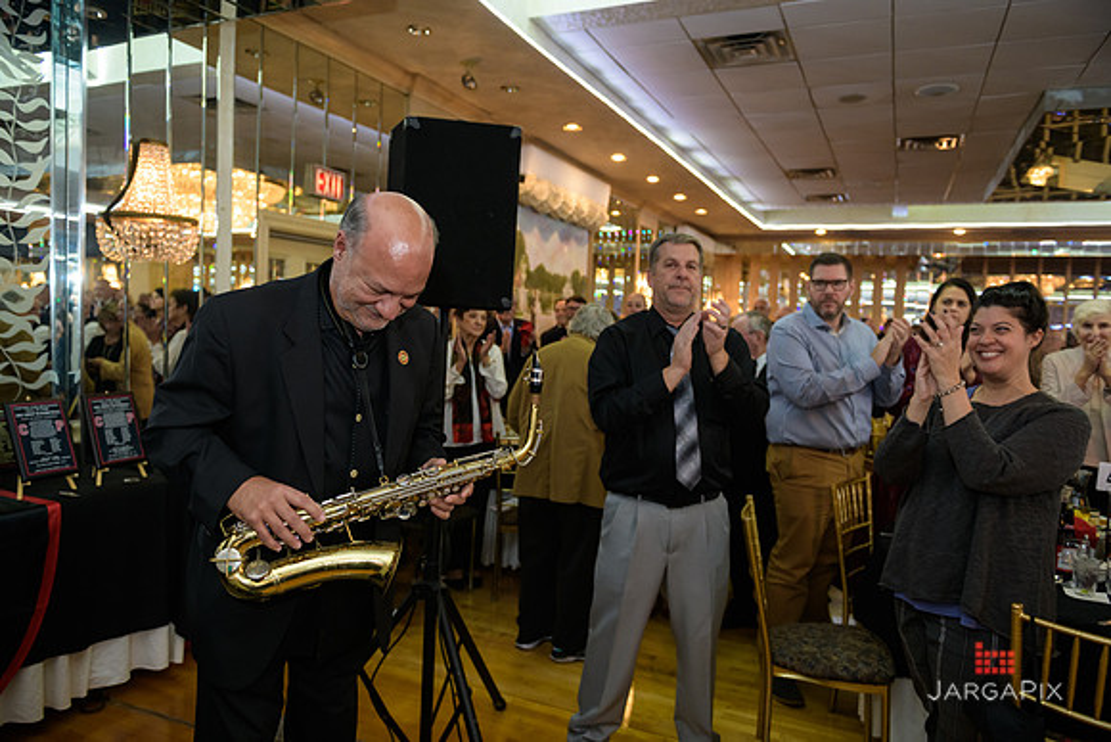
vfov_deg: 53.2
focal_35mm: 24
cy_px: 371
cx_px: 556
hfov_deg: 73.7
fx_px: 741
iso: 1000
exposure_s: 1/125
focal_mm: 24
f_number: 3.2
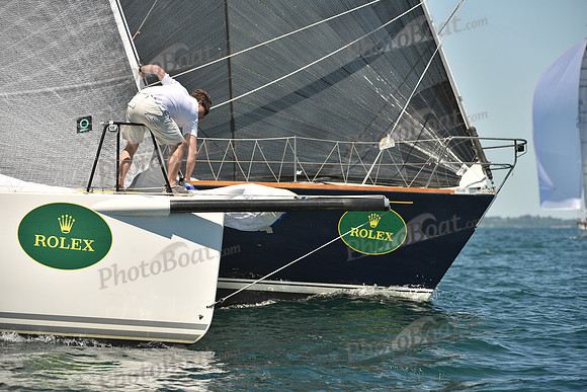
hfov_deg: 10.3
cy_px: 196
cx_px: 294
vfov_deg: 6.9
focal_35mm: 200
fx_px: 3262
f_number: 6.3
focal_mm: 200
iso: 250
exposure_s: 1/1250
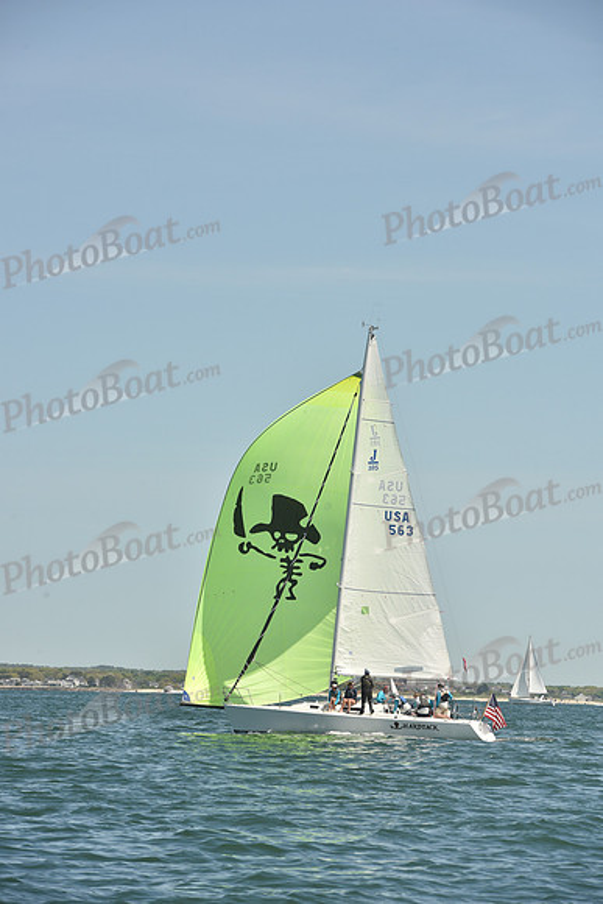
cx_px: 302
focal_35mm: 180
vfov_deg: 11.4
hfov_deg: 7.6
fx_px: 4519
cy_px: 452
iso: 250
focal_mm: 180
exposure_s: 1/640
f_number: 10
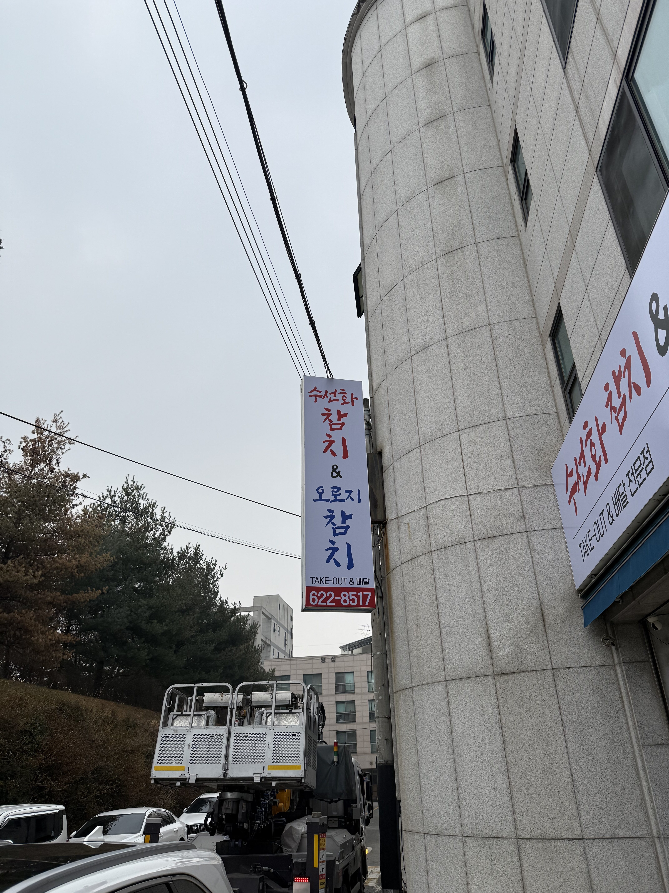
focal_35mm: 24
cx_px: 334
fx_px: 618
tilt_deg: +28.1
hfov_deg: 56.8
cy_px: 446
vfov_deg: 71.6
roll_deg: +2.3
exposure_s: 1/2801
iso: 80
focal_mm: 6.76
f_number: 1.78
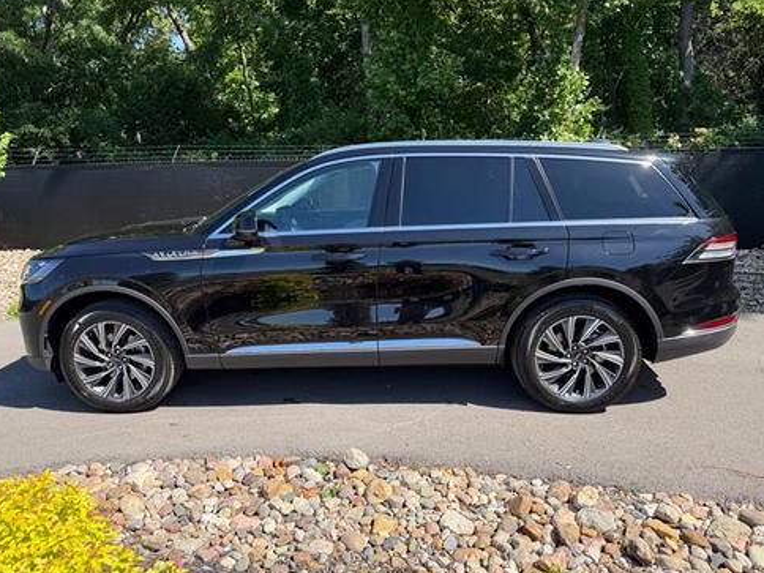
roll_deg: +0.5
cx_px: 379
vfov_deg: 54.9
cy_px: 279
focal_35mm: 25
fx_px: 552
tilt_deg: -12.5
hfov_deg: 69.4
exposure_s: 1/2232
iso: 80
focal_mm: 6.76
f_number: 1.78
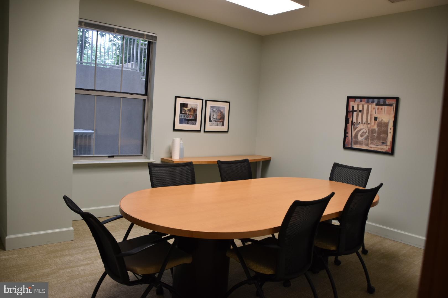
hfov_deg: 67.4
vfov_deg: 47.9
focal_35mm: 27
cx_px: 224
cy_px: 149
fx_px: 336
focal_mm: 18
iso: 400
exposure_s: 1/60
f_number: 4
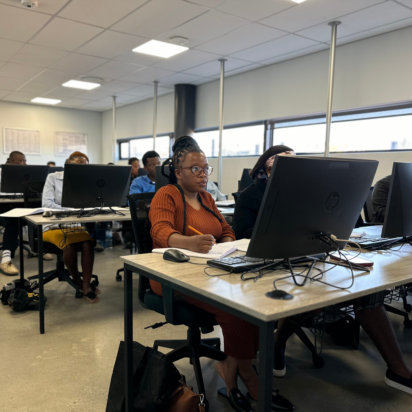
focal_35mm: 29
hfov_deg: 55.6
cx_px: 192
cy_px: 210
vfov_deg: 55.6
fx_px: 391
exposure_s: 1/121
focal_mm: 6.86
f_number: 1.78
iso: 125
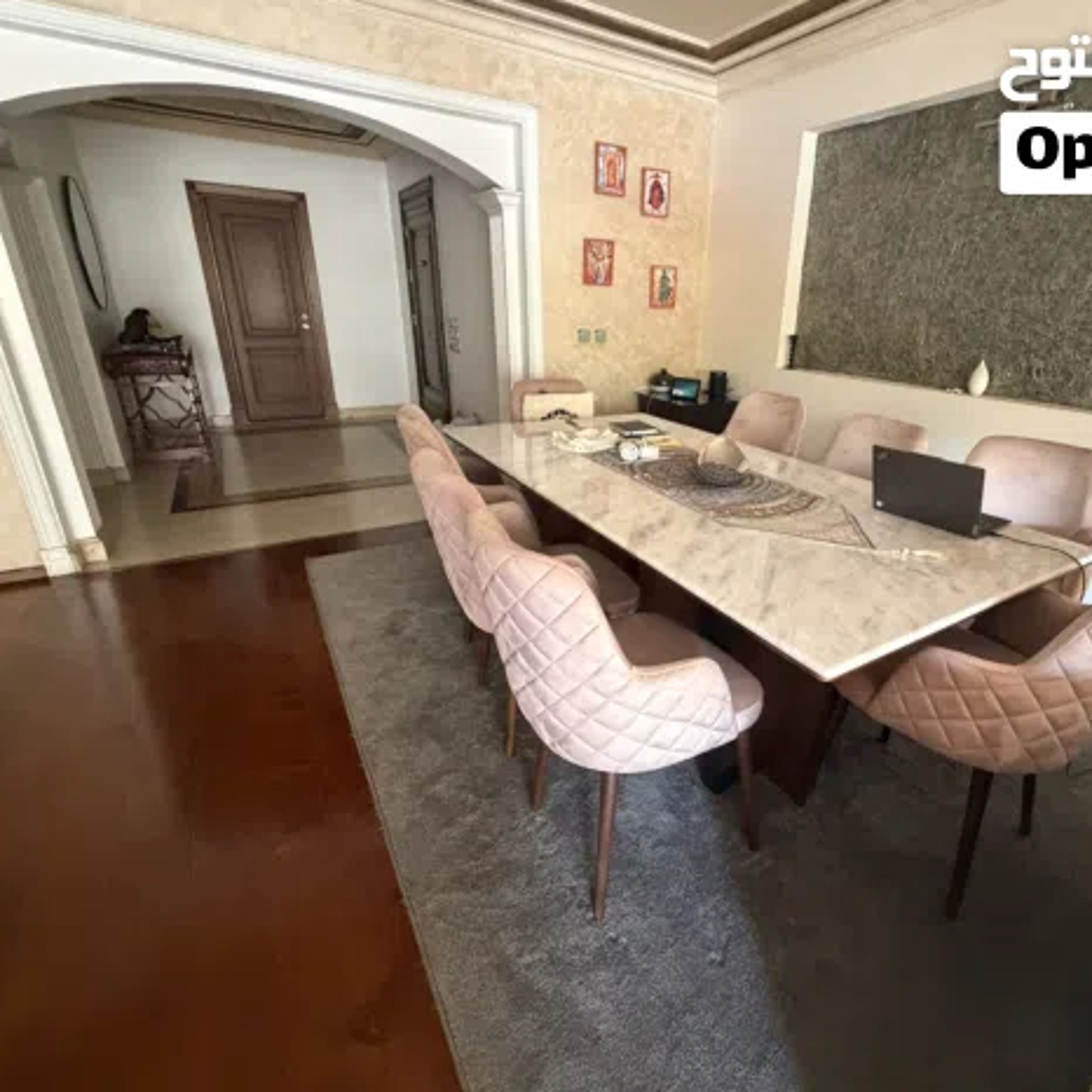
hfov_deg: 83.1
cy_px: 532
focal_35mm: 17
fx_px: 607
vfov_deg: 84.0
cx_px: 647
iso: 1000
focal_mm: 2.22
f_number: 2.2
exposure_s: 1/60
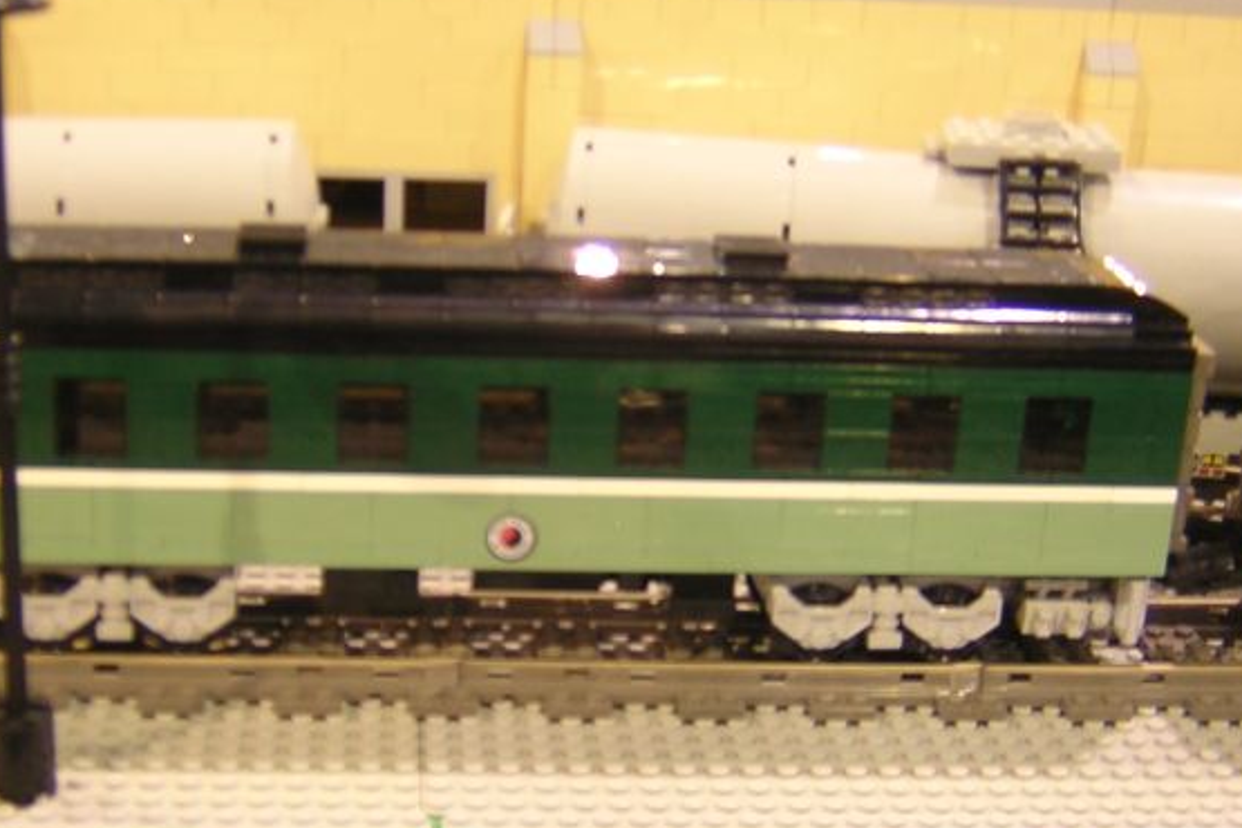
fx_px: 2070
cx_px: 559
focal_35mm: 60
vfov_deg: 22.6
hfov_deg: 33.4
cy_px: 423
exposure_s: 1/3.4
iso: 107
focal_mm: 5.2
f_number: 2.7
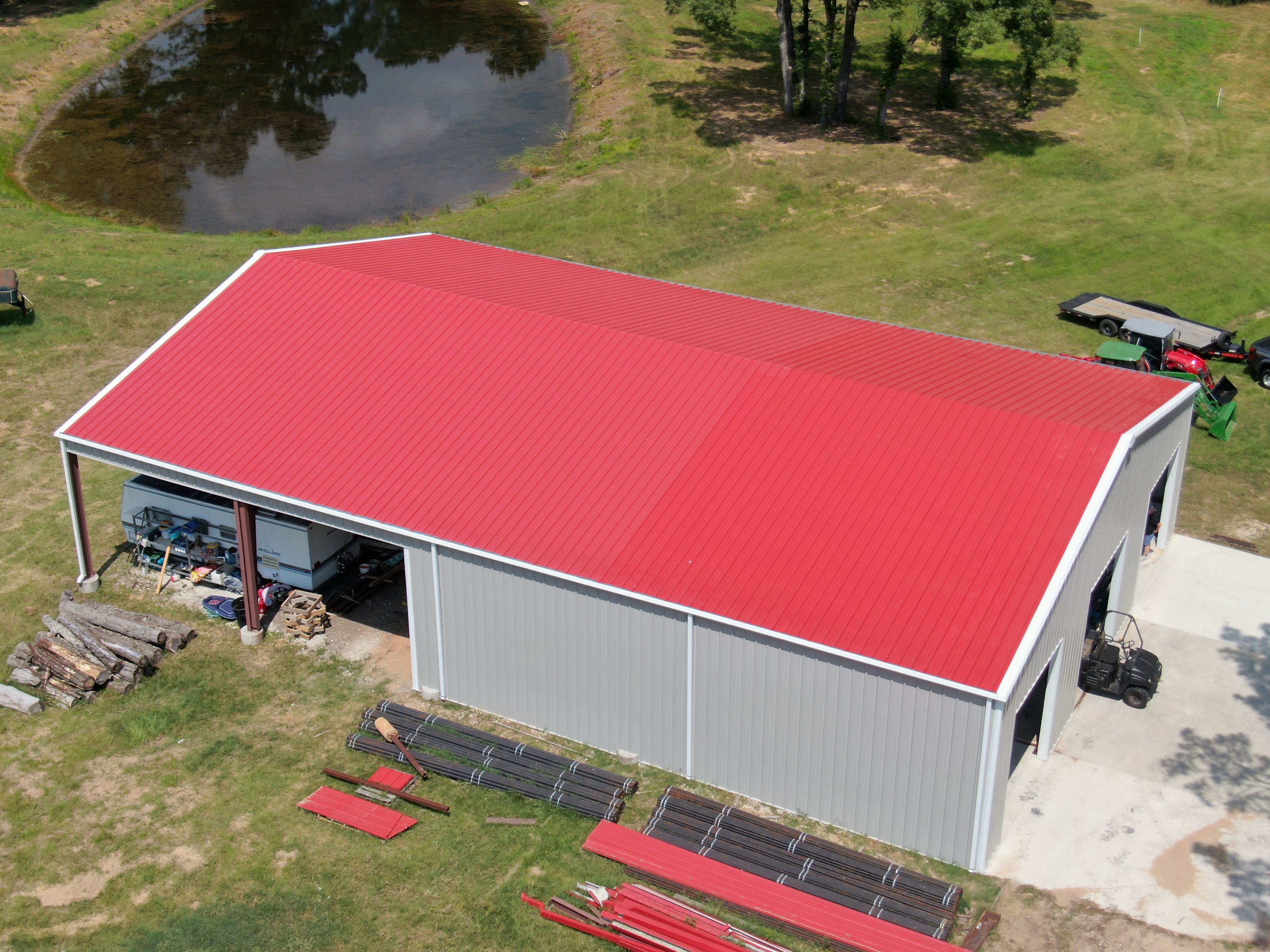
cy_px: 476
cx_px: 635
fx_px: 1761
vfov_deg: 30.3
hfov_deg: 39.7
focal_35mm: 48
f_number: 3.8
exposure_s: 1/400
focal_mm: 8.6
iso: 100
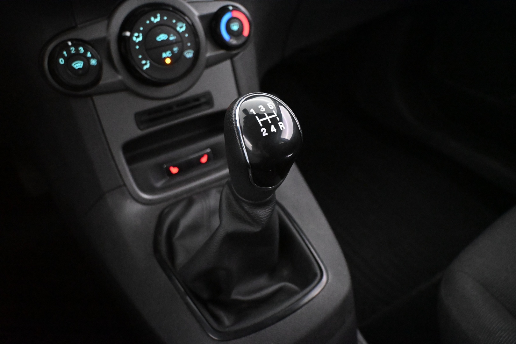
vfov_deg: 43.6
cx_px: 258
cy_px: 172
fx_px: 430
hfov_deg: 61.9
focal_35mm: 30
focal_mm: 20
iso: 11400
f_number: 3.8
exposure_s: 1/60
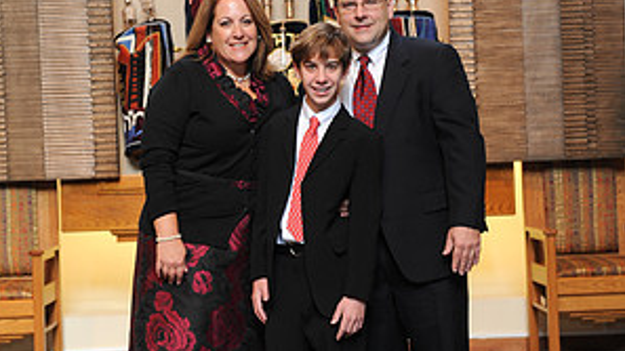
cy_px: 179
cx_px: 312
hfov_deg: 23.2
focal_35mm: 92
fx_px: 1525
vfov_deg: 13.1
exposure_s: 1/50
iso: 500
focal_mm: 58
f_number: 5
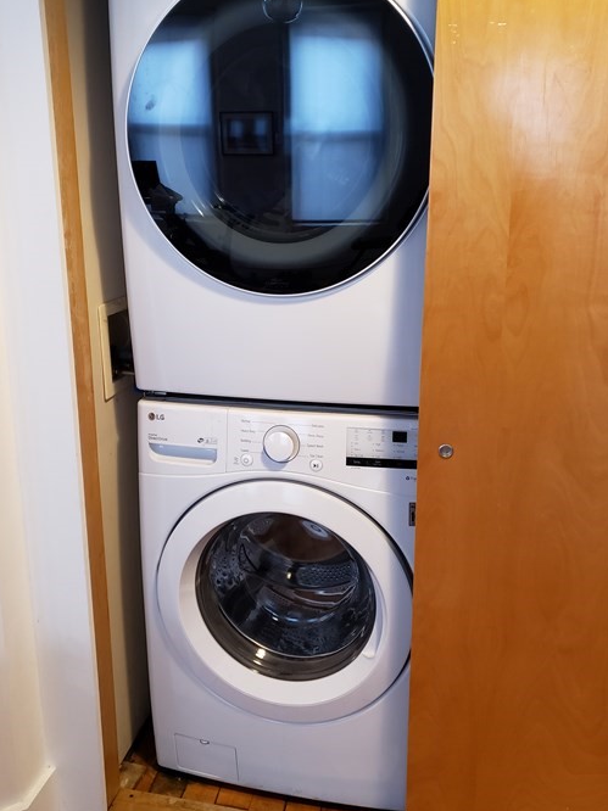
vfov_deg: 59.9
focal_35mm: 30
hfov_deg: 46.7
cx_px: 283
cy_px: 365
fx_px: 703
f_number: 1.5
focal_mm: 4.3
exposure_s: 1/30
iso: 320
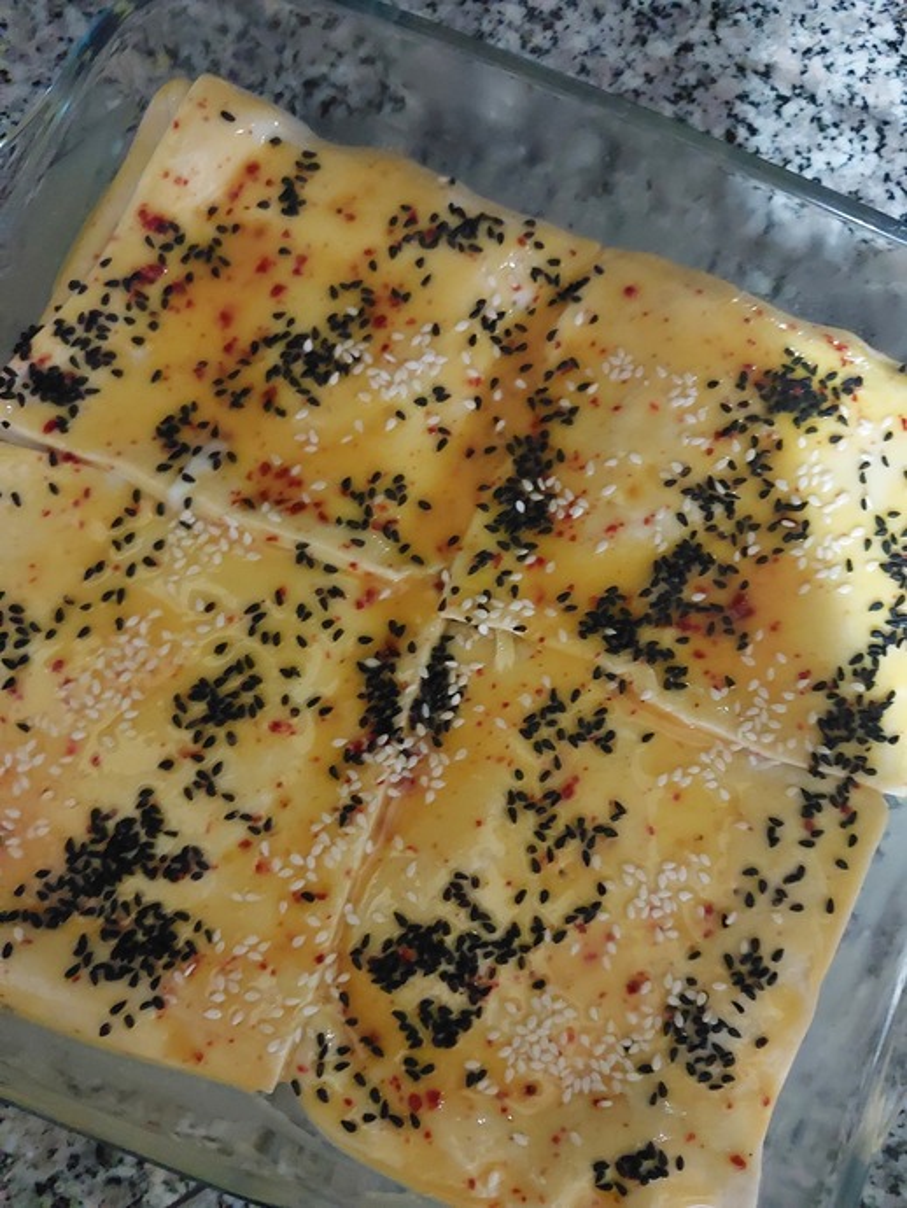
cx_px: 454
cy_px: 604
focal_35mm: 30
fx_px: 1047
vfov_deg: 59.9
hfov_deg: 46.8
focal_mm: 4.6
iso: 1600
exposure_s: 1/14
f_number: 1.8
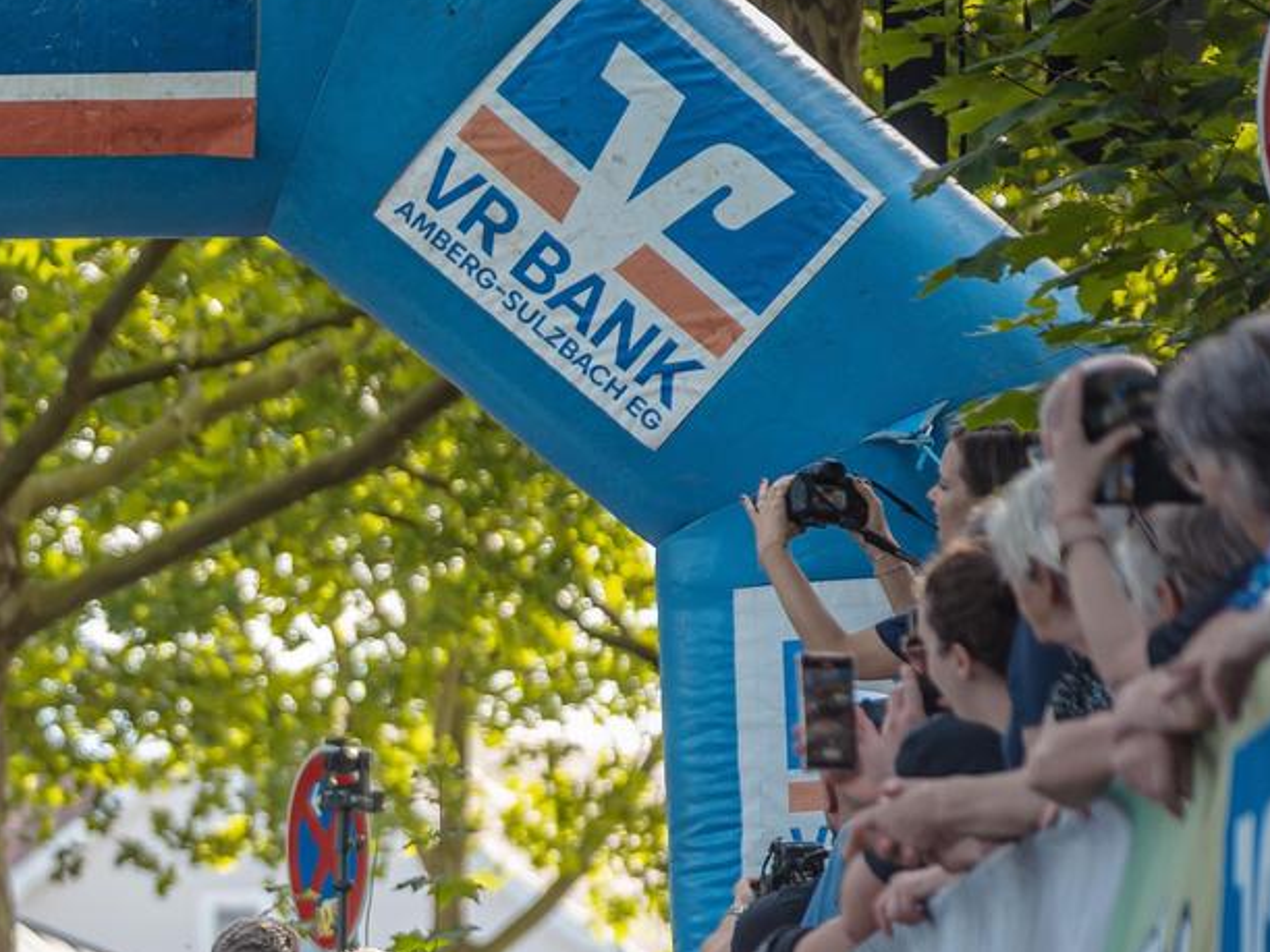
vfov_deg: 4.2
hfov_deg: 5.6
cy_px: 996
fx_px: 12841
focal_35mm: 350
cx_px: -668
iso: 125
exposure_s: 1/320
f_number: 2.8
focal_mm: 116
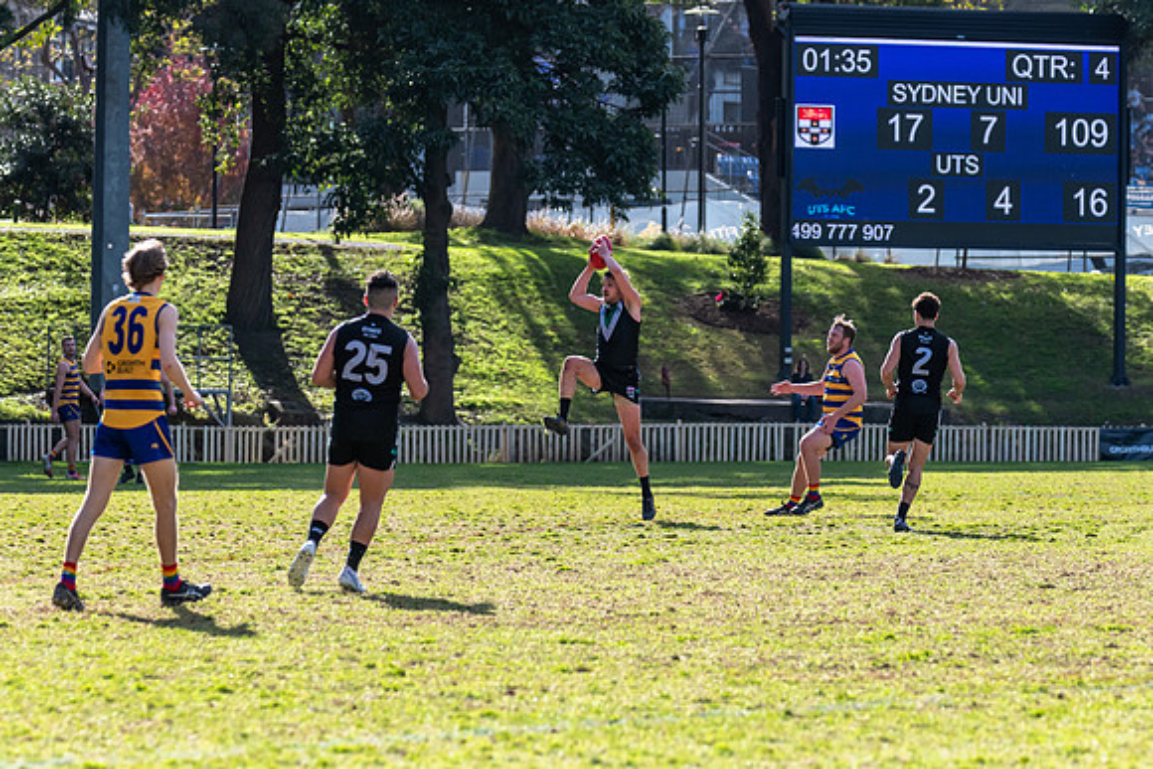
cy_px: 385
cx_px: 556
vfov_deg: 5.9
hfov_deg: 8.8
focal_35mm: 234
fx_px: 7493
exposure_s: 1/1600
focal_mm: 220
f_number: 6.3
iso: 640
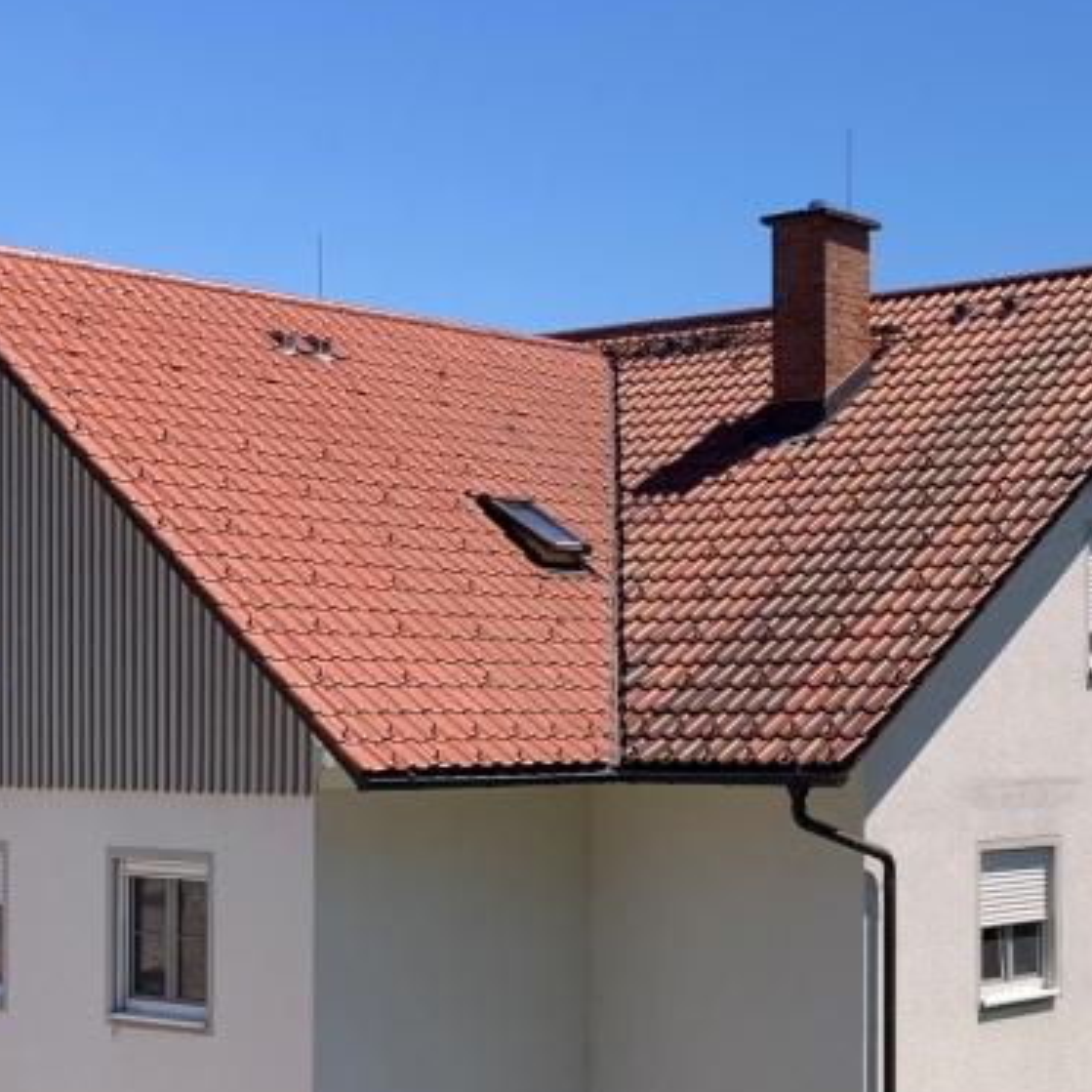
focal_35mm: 68
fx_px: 2427
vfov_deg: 25.3
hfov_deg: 24.6
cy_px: 667
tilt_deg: +0.6
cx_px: 1001
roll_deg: -0.2
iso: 25
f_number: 1.8
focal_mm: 3.99
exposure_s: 1/2208
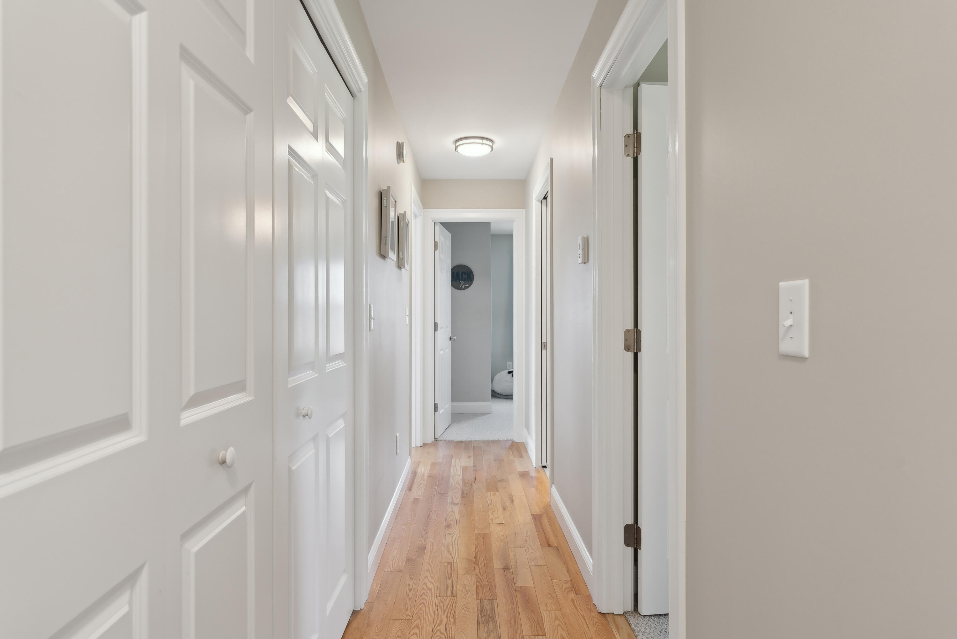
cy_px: 320
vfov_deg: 59.5
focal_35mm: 21
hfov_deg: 81.2
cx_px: 478
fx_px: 558
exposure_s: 1/15
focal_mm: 21
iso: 320
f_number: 7.1
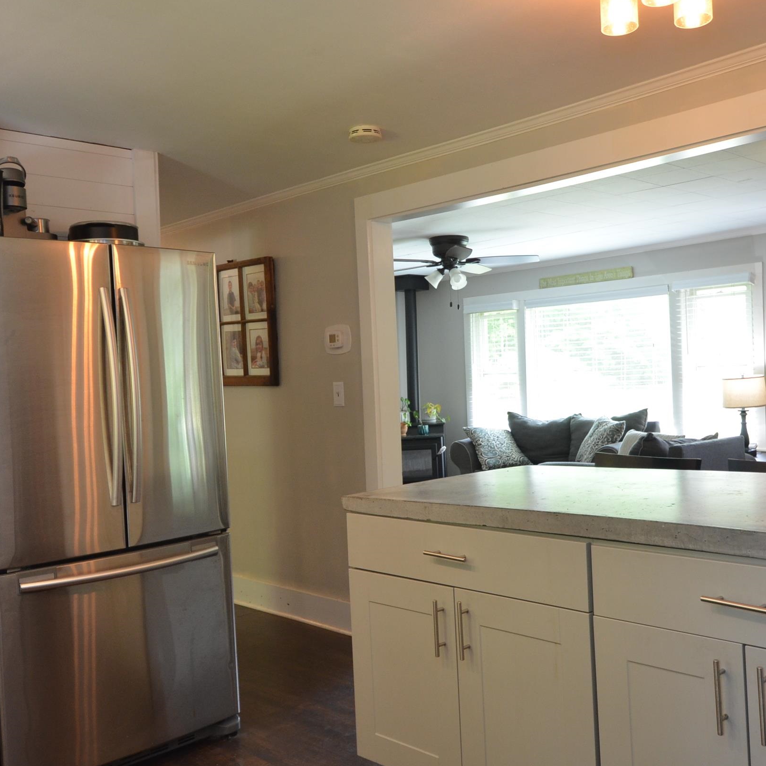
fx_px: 876
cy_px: 382
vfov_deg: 47.2
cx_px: 431
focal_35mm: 35
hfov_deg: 47.1
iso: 800
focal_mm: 18
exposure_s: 1/60
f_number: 4.2
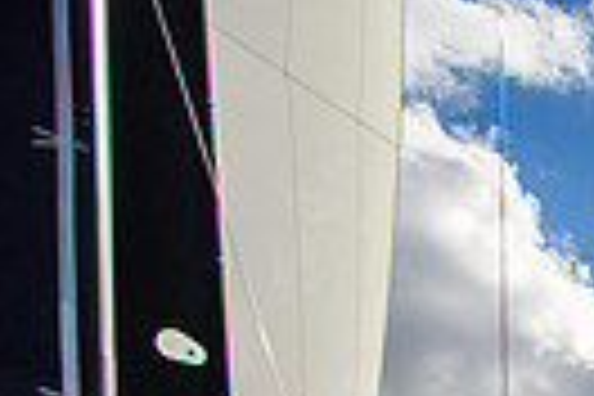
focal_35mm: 72
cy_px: 854
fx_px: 1188
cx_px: 1224
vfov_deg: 14.6
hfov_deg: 17.9
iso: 400
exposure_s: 1/4000
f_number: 6.3
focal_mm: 15
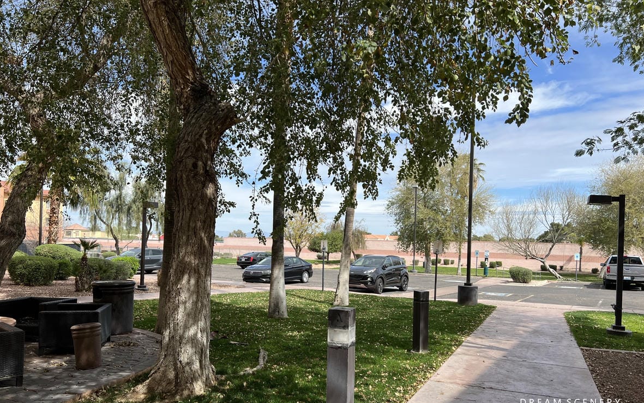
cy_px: 245
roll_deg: -0.7
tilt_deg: -0.7
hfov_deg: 66.5
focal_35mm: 28
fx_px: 491
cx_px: 318
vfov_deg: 44.3
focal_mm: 5.7
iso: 50
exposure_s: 1/2695
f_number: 1.5
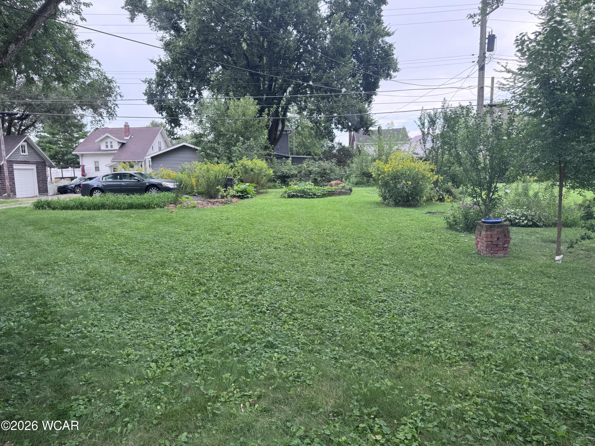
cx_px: 298
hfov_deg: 71.6
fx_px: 413
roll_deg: +1.0
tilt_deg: -6.8
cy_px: 223
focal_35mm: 24
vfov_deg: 56.8
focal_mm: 6.76
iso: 80
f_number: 1.78
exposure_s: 1/376
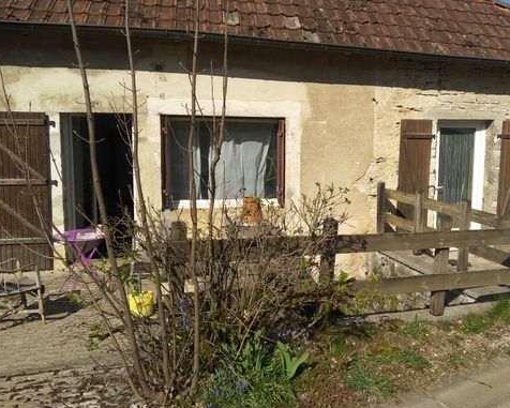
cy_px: 181
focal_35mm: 32
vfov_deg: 45.7
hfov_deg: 55.4
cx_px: 291
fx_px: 483
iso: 100
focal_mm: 3.82
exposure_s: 1/1996
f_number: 2.2
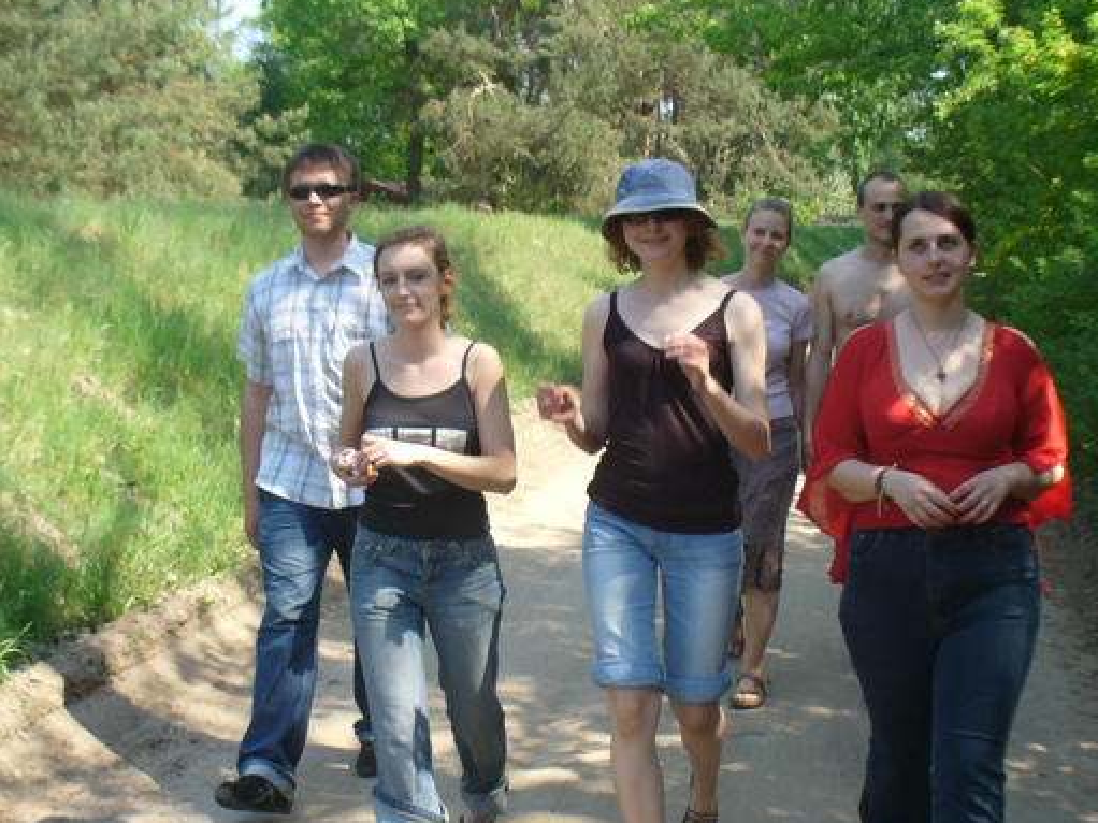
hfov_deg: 34.9
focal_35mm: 55
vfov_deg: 26.5
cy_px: 460
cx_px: 574
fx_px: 1744
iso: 64
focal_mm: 6.1
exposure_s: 1/250
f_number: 2.8
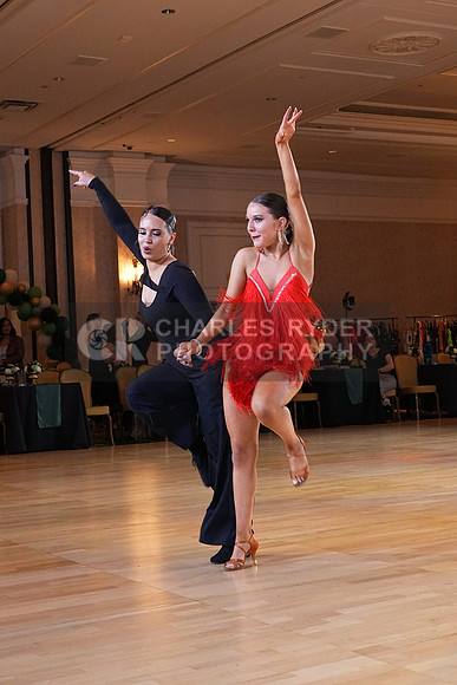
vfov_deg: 36.2
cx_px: 228
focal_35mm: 55
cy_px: 342
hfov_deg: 24.6
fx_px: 1047
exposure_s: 1/200
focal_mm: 37
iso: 5000
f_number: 6.3
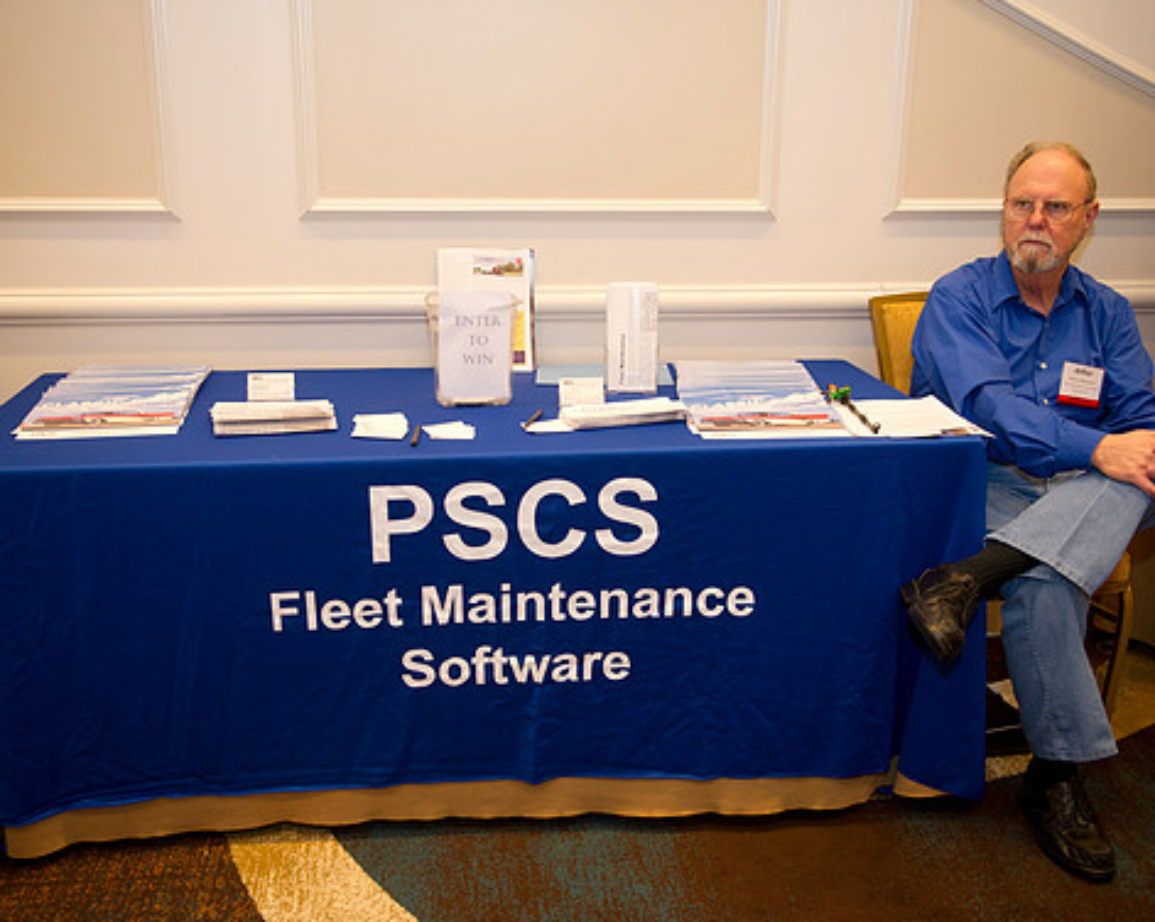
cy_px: 461
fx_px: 1264
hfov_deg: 49.1
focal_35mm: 37
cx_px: 571
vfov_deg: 40.1
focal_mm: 32
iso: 1600
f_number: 2.8
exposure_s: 1/60
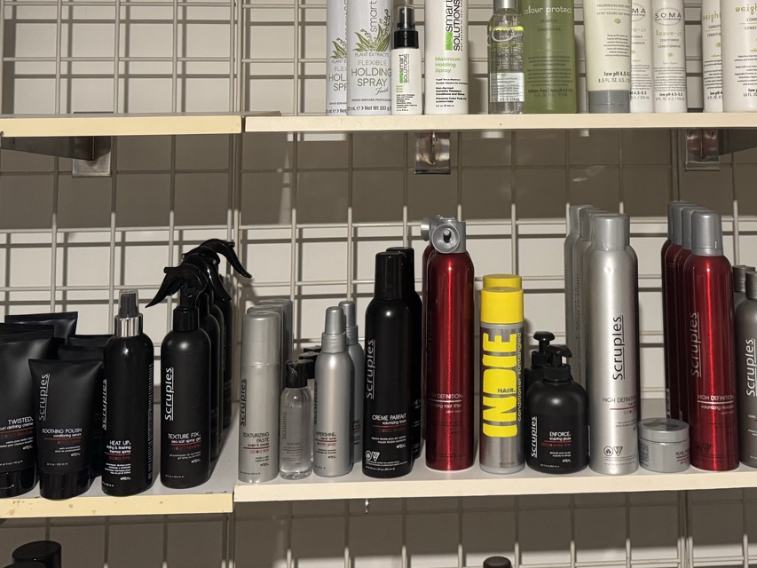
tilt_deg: +4.2
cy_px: 61
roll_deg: +0.2
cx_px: 488
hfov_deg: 41.7
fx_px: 984
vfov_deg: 30.8
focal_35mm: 45
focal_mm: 6.76
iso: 640
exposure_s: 1/40
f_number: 1.78
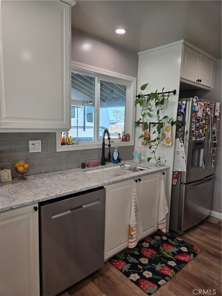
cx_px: 111
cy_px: 148
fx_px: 197
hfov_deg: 58.9
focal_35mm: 23
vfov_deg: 73.9
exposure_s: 1/120
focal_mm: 5.4
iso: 50
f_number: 1.8
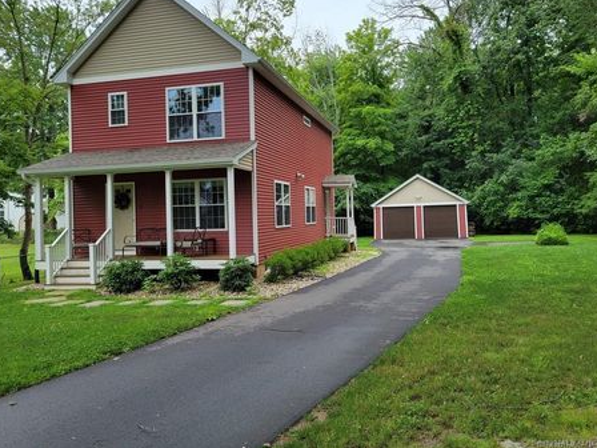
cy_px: 201
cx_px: 297
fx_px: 500
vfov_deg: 48.2
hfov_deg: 61.7
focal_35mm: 29
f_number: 1.8
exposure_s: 1/401
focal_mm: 5.4
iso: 40
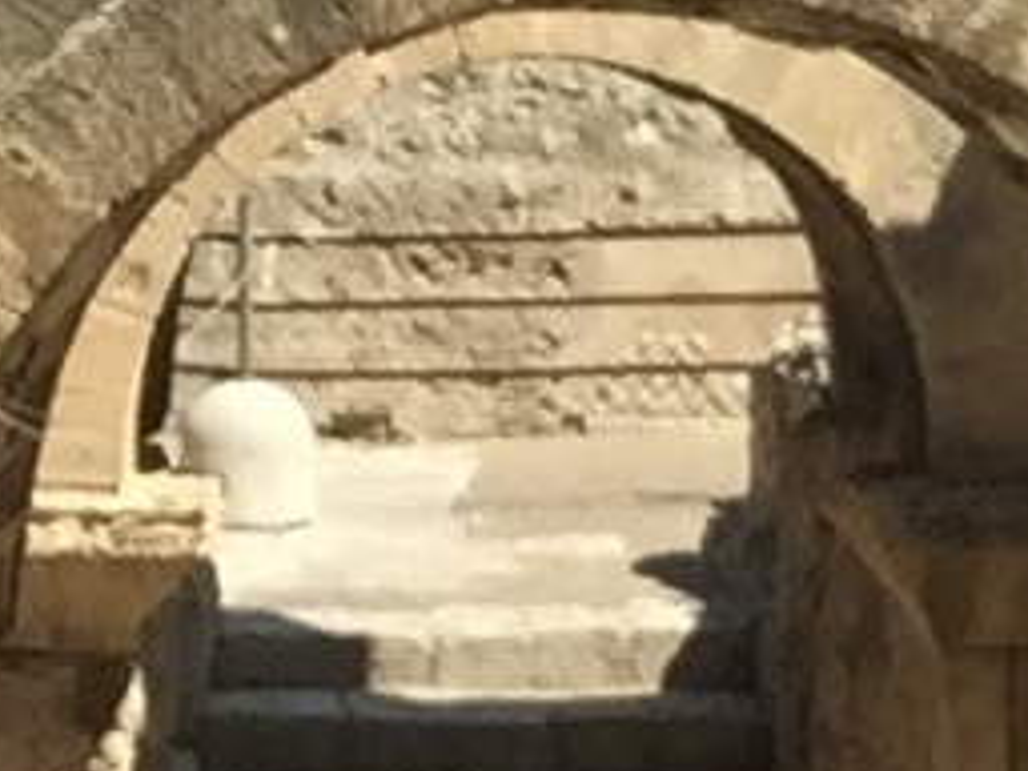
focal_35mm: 155
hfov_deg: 12.7
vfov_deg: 9.5
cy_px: -104
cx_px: 193
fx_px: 4603
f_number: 2.2
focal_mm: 2.65
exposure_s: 1/1328
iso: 32
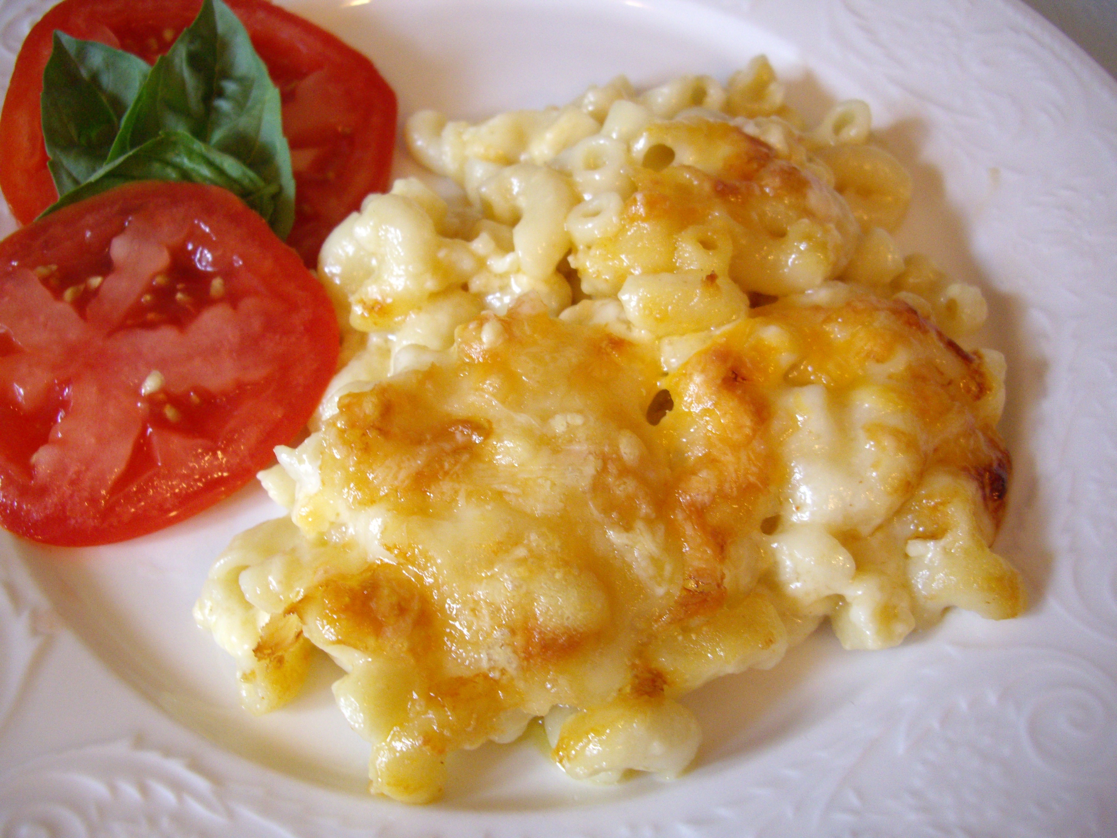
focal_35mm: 38
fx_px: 1226
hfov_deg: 49.0
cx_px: 558
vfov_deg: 37.7
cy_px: 419
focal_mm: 7.9
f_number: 2.8
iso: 400
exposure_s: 1/30
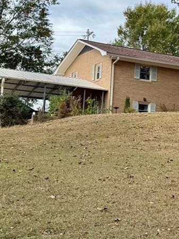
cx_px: 187
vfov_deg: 23.8
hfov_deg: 17.5
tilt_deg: +6.9
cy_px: 116
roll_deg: -3.3
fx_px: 566
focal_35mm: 82
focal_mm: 6.76
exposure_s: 1/2703
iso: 80
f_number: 1.78
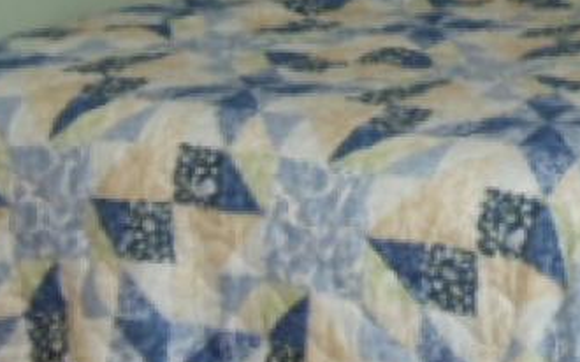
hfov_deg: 13.9
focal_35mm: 145
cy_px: -148
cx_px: 738
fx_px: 2291
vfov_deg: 8.9
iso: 200
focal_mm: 6
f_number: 3.5
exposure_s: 1/30
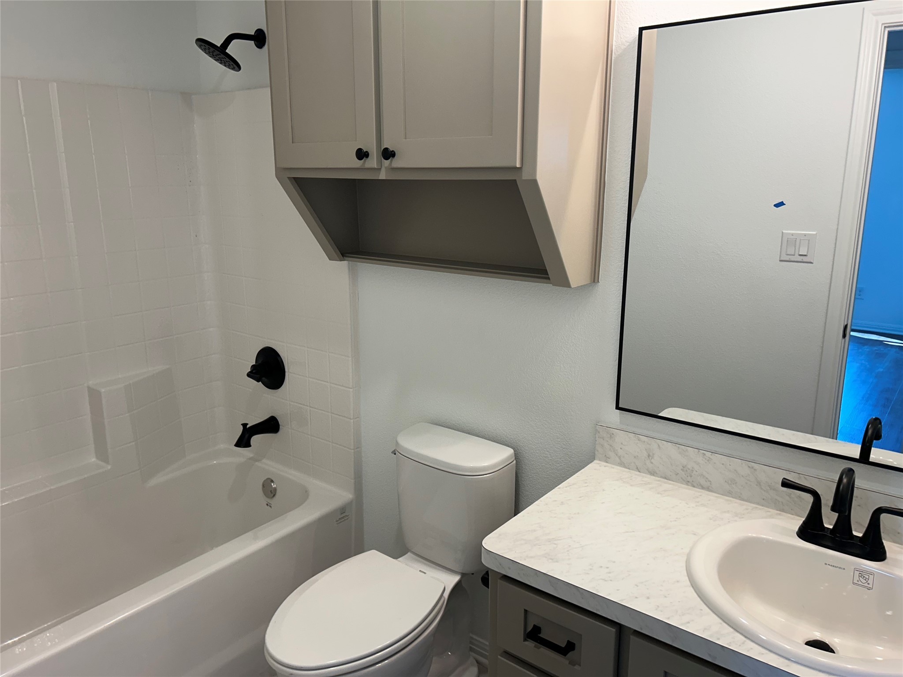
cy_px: 338
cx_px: 452
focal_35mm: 26
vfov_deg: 53.1
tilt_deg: -11.9
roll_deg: +0.5
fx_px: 678
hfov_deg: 67.3
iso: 64
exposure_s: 1/120
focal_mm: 5.7
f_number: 1.5
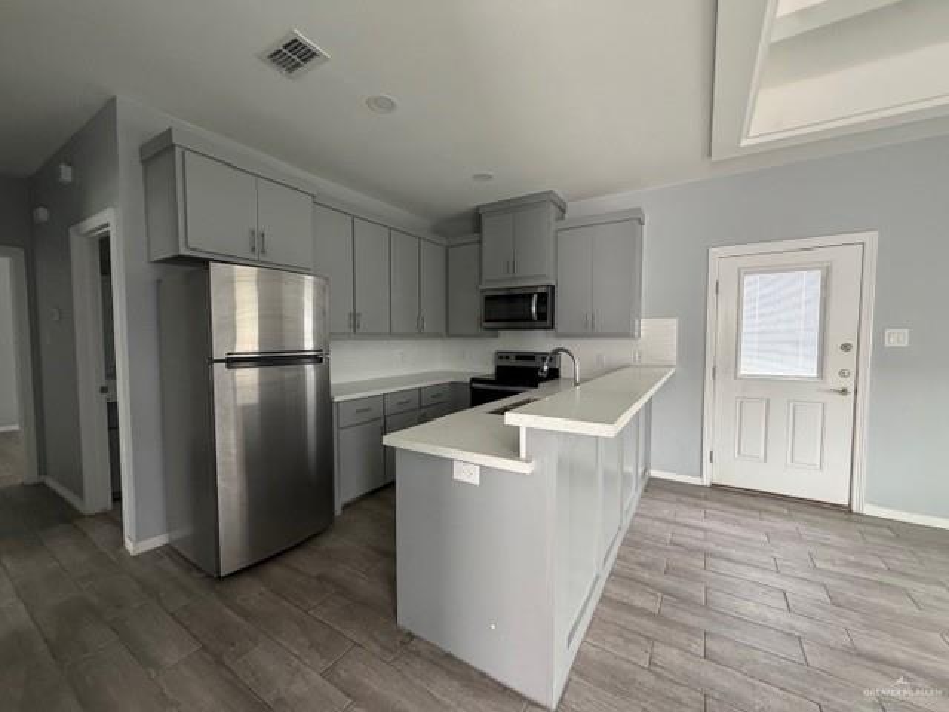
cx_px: 474
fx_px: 384
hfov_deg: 102.1
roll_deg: +0.0
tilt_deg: -3.6
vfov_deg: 85.7
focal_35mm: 14
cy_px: 356
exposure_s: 1/60
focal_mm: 2.22
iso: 400
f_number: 2.2
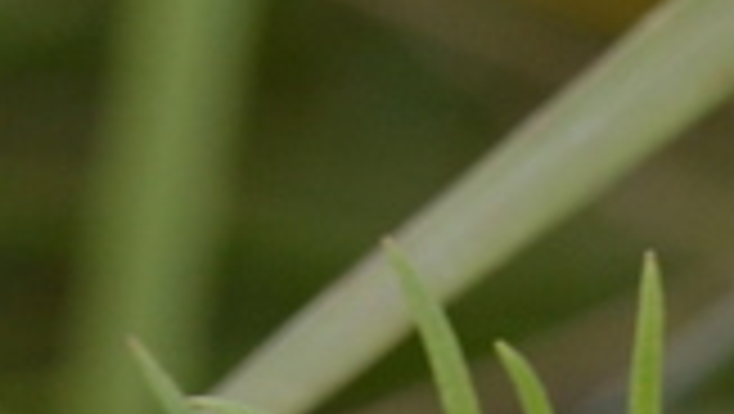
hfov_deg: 1.3
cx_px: -77
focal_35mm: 1713
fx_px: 33369
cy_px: 778
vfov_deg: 0.7
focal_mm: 185
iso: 400
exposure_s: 1/200
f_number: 8
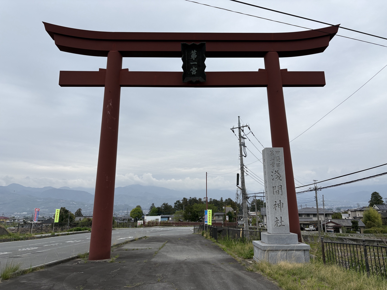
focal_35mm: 26
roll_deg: +0.5
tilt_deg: +13.3
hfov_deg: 67.3
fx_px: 291
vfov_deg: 53.1
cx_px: 194
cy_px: 145
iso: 50
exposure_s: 1/4608
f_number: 1.6
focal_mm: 5.96
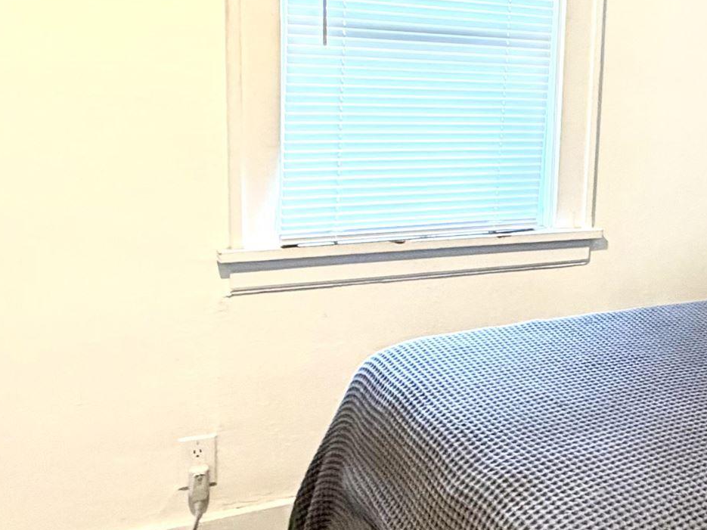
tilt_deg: -9.9
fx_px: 939
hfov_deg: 36.5
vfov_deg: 31.4
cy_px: 219
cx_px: 730
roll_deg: -4.7
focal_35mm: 46
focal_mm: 2.22
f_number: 2.2
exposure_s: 1/60
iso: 250
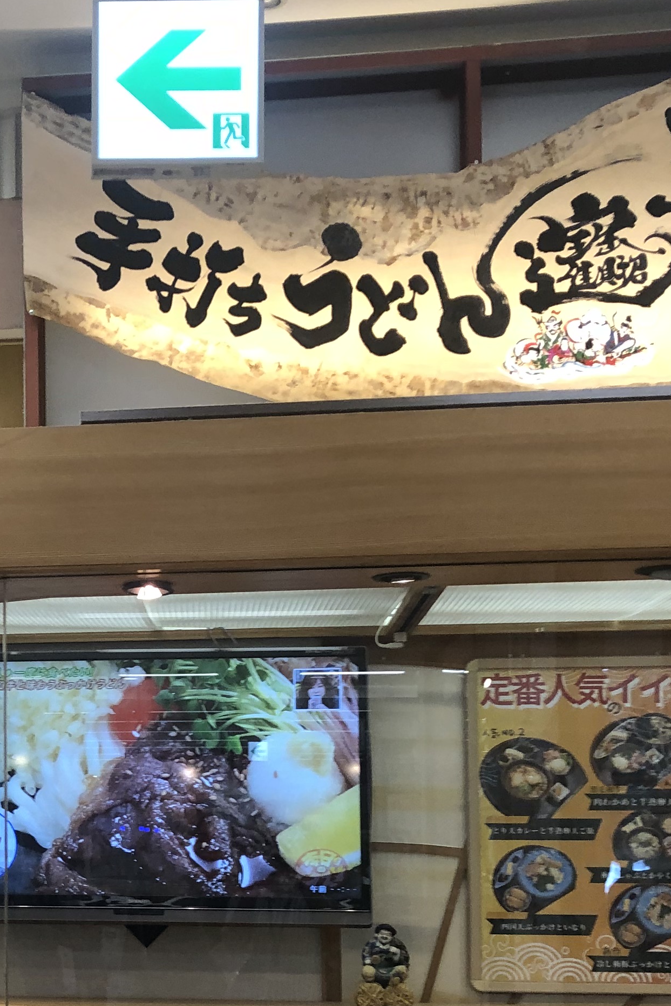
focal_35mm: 63
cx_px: -39
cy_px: 758
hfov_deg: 20.7
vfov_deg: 31.3
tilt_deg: +0.8
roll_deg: +2.5
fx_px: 1761
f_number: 1.8
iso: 25
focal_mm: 3.99
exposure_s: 1/40
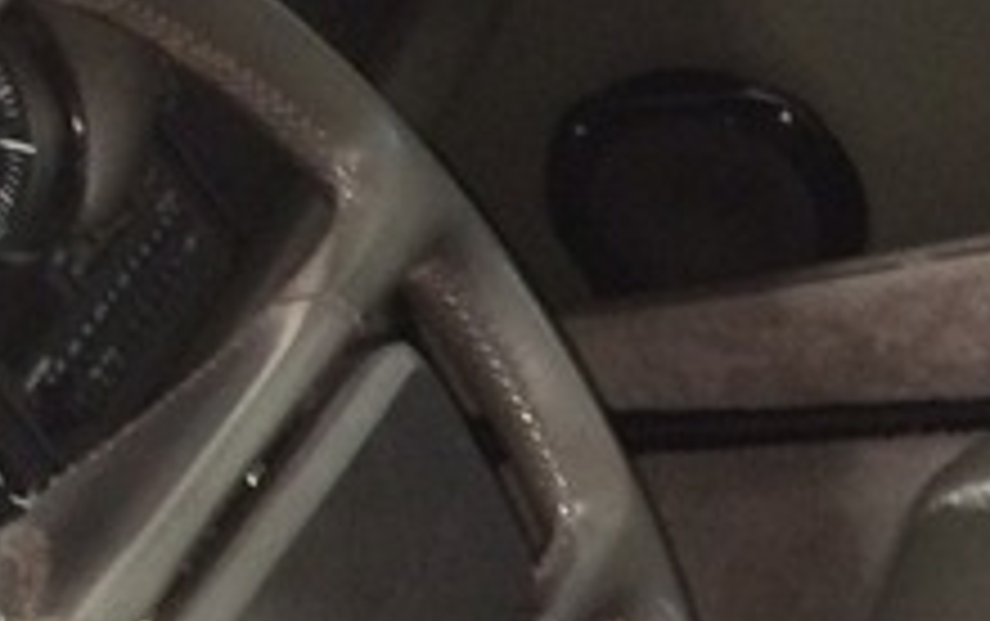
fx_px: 3862
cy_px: 706
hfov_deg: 13.4
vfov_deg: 9.1
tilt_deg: -32.5
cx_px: 1692
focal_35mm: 143
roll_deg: +2.2
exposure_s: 1/17
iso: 200
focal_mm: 4.15
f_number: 2.2
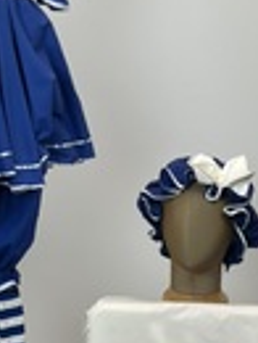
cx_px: 45
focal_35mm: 80
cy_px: 153
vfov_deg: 24.4
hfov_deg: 18.3
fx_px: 792
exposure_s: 1/251
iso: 40
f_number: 1.6
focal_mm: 5.1
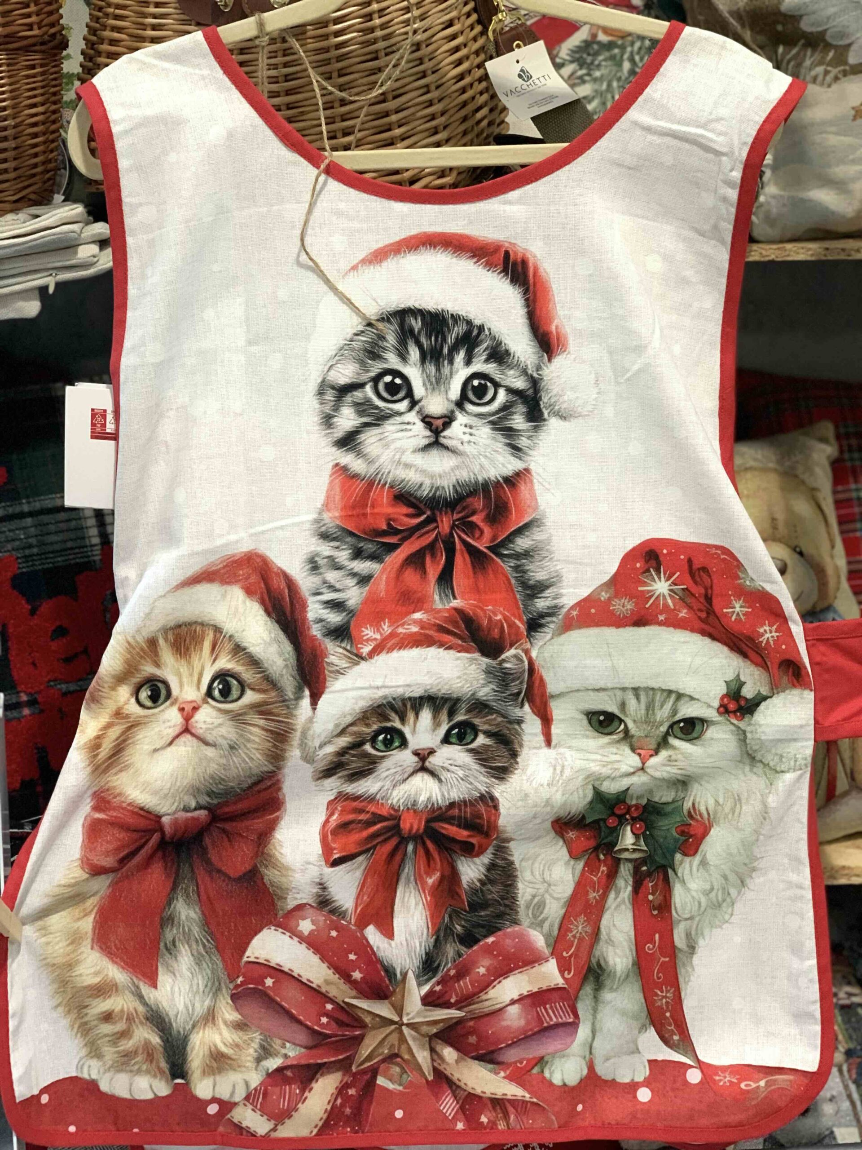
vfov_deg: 36.8
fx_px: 1727
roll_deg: -0.2
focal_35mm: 52
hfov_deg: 28.0
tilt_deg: -13.1
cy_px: 575
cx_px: 431
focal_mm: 6
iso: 200
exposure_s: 1/60
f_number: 2.4
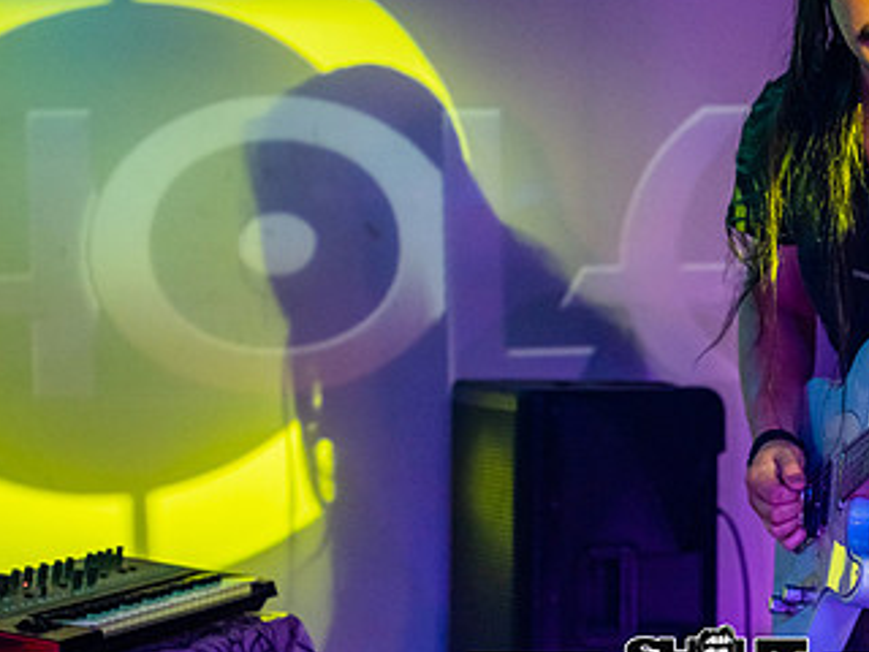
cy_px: 224
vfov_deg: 12.1
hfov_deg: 16.0
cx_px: 722
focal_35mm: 122
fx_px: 3063
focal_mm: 70
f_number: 2.8
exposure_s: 1/200
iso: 3200
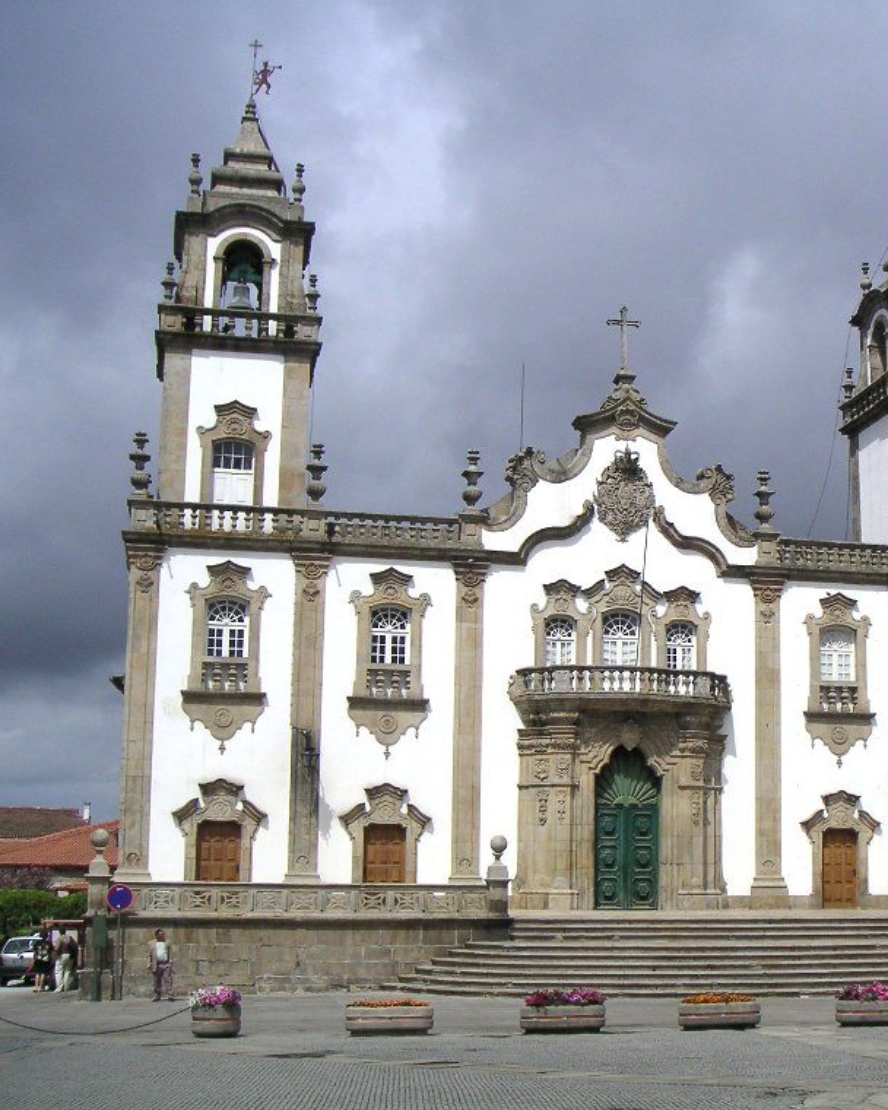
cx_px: 723
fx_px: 1643
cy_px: 558
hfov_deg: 29.5
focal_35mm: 50
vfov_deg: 37.3
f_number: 6.7
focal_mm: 6
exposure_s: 1/500
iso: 50
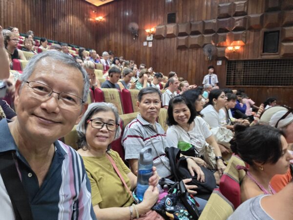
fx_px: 212
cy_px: 110
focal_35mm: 25
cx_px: 146
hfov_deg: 69.4
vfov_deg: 54.9
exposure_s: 1/33.3
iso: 800
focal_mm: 3.3
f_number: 2.2
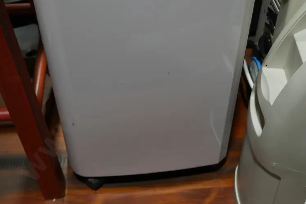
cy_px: 13
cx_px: 151
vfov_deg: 25.5
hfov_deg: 38.9
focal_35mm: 51
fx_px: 433
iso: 200
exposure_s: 1/100
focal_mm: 18
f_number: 4
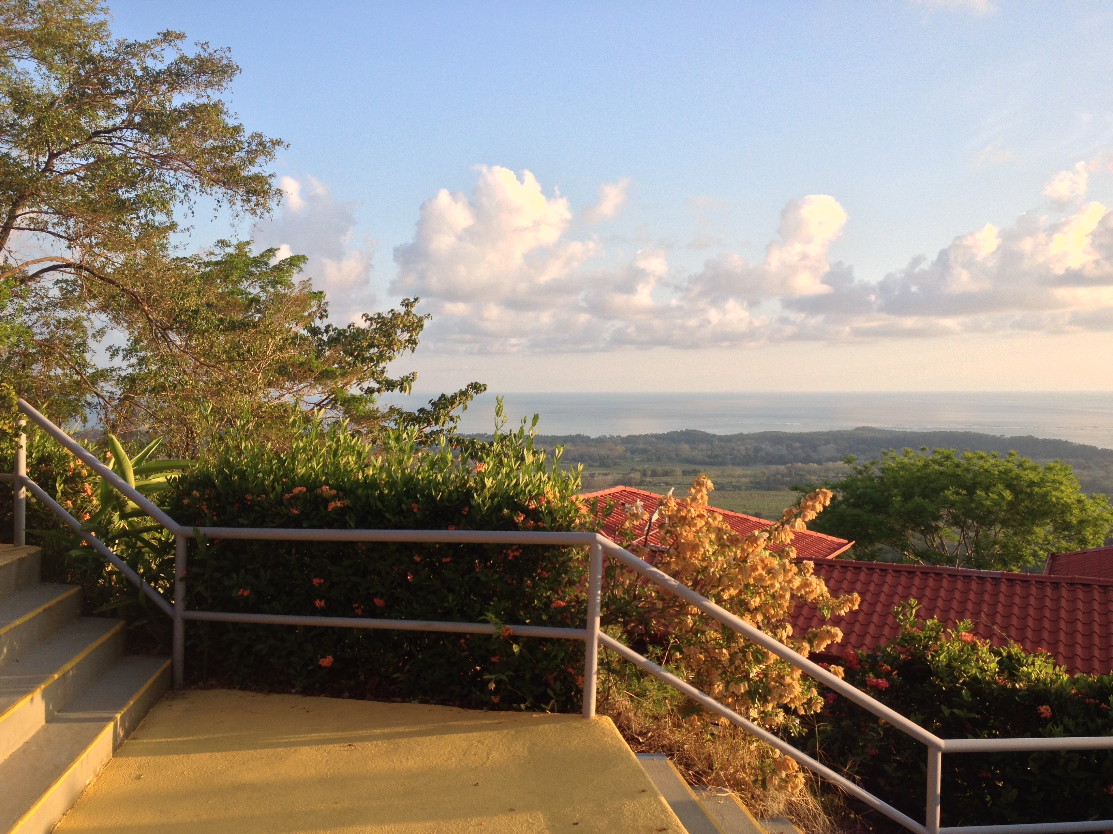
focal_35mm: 35
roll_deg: +1.1
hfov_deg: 52.6
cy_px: 417
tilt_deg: -5.4
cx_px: 556
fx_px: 1125
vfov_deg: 40.7
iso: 50
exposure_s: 1/511
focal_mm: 4.28
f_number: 2.4
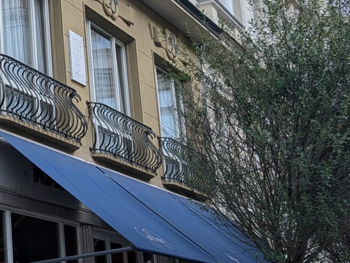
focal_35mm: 81
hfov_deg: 20.1
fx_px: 820
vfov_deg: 18.2
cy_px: 87
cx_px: -201
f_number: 1.68
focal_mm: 6.9
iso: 18
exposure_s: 1/907
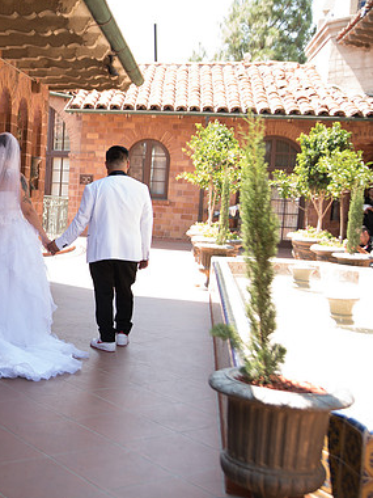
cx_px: -4
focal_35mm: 47
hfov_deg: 28.8
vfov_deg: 40.4
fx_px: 675
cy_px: 247
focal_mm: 32
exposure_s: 1/100
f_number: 2.8
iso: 50
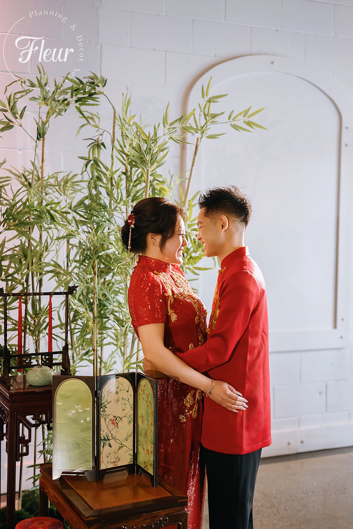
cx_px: 176
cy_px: 264
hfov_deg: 27.0
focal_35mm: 50
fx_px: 735
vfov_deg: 39.6
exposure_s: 1/200
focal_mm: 50
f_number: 2
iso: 2500
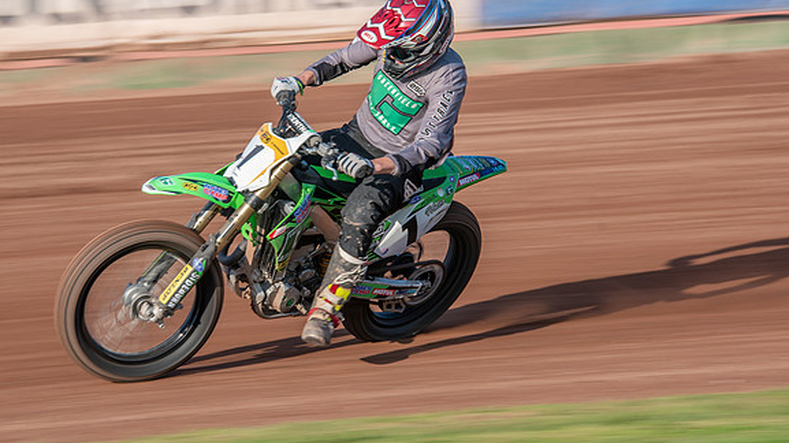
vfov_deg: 5.3
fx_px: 4831
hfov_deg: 9.3
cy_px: 177
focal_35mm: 231
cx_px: 315
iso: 100
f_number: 8
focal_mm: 175
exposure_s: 1/100
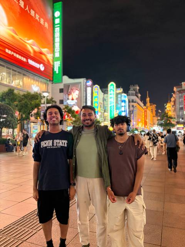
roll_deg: +0.3
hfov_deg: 53.1
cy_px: 124
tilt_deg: +3.4
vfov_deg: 67.3
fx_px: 185
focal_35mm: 26
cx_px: 92
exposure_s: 1/40
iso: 500
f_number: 1.6
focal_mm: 5.96
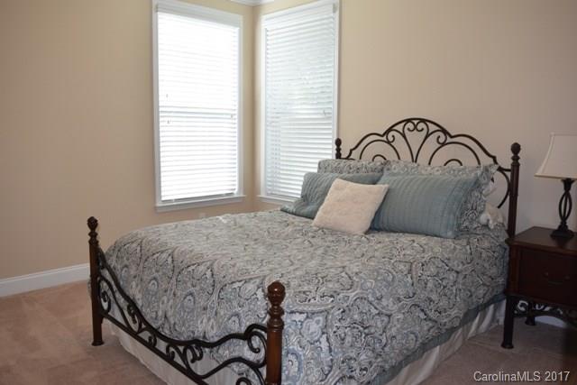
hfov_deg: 67.4
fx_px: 433
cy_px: 192
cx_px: 288
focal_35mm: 27
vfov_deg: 48.0
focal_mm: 18
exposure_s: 1/125
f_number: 5.6
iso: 720
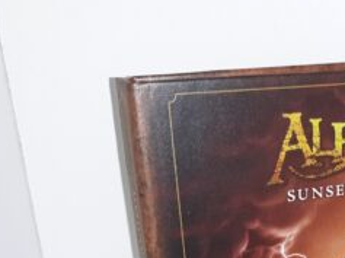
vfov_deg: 19.7
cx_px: 349
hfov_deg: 26.0
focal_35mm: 71
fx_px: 707
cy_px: 289
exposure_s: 1/106
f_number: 1.7
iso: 40
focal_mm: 3.7
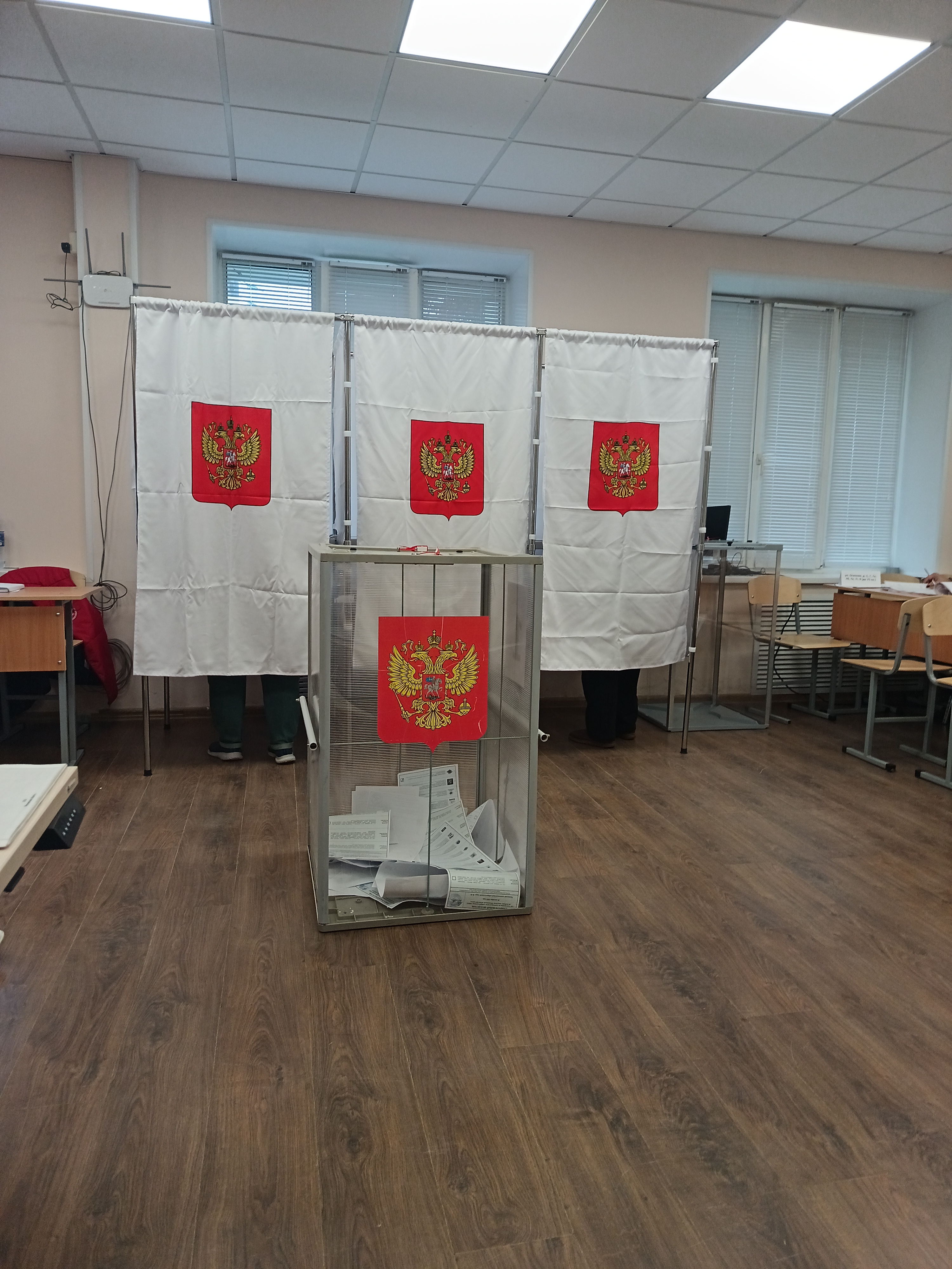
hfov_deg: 56.8
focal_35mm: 24
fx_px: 880
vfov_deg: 71.6
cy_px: 634
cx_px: 476
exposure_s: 1/50
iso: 792
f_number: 1.75
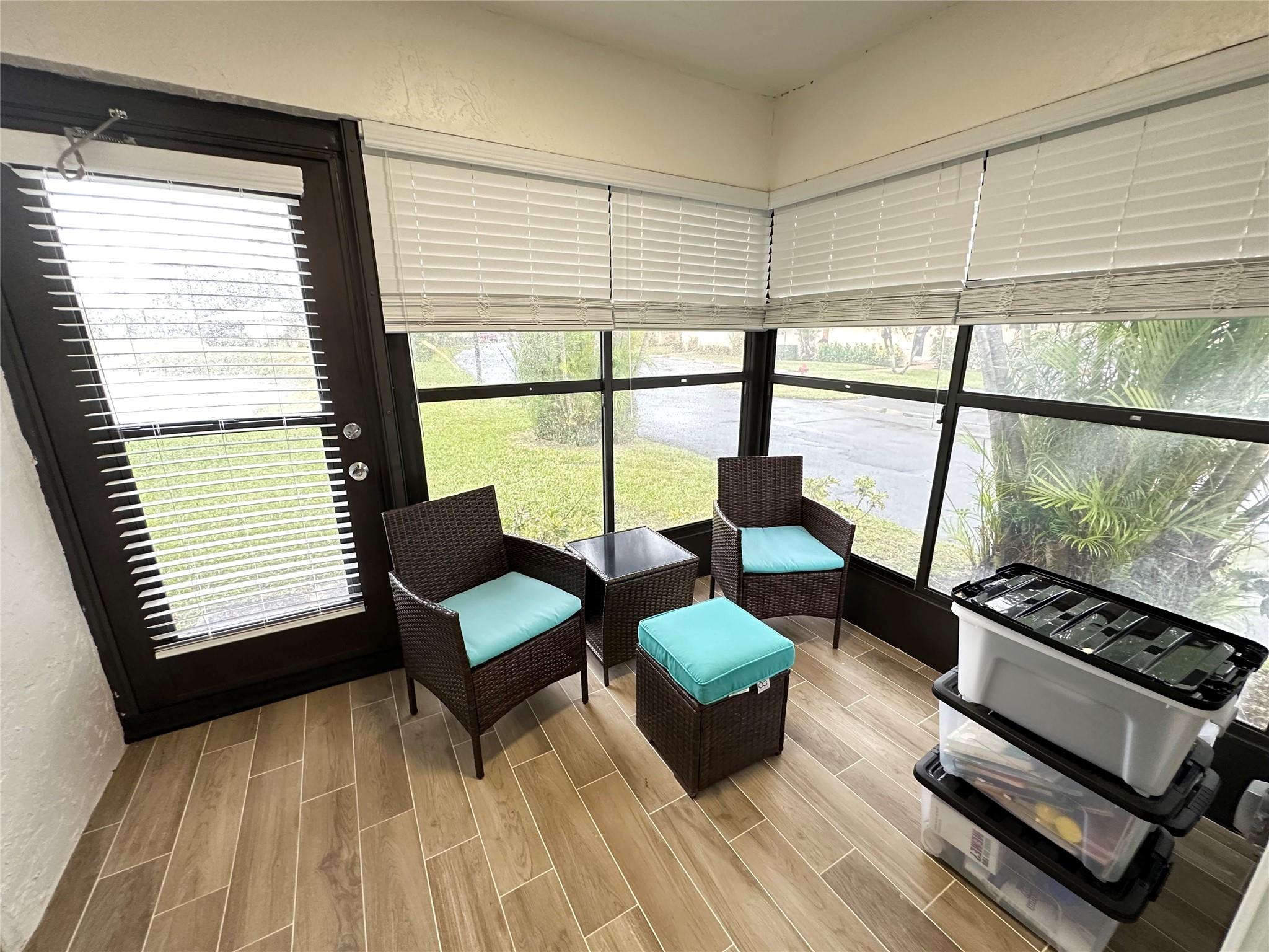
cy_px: 476
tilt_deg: -16.0
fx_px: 513
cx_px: 634
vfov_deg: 85.7
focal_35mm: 14
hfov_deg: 102.1
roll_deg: +0.0
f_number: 2.2
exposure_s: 1/60
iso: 320
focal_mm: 2.22
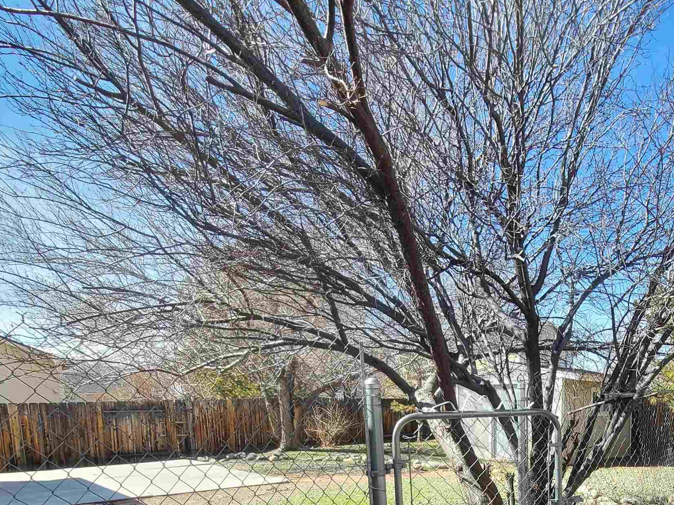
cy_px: 464
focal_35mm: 24
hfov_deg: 68.2
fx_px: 467
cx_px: 482
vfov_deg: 49.8
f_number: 2.2
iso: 50
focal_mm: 2.2
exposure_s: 1/657
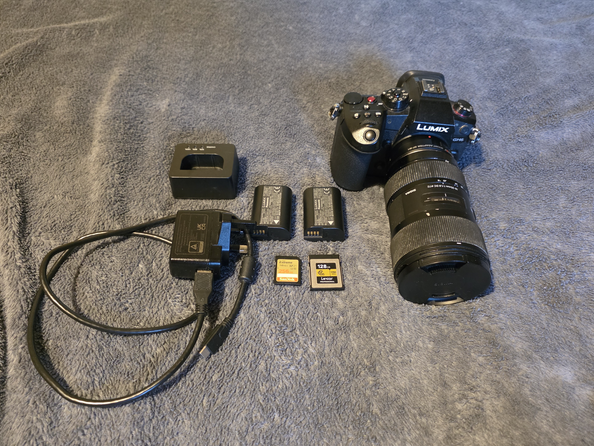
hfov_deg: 71.6
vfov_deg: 56.8
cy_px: 232
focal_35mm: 24
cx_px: 296
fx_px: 412
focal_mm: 6.3
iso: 2000
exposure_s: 1/100
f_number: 1.7
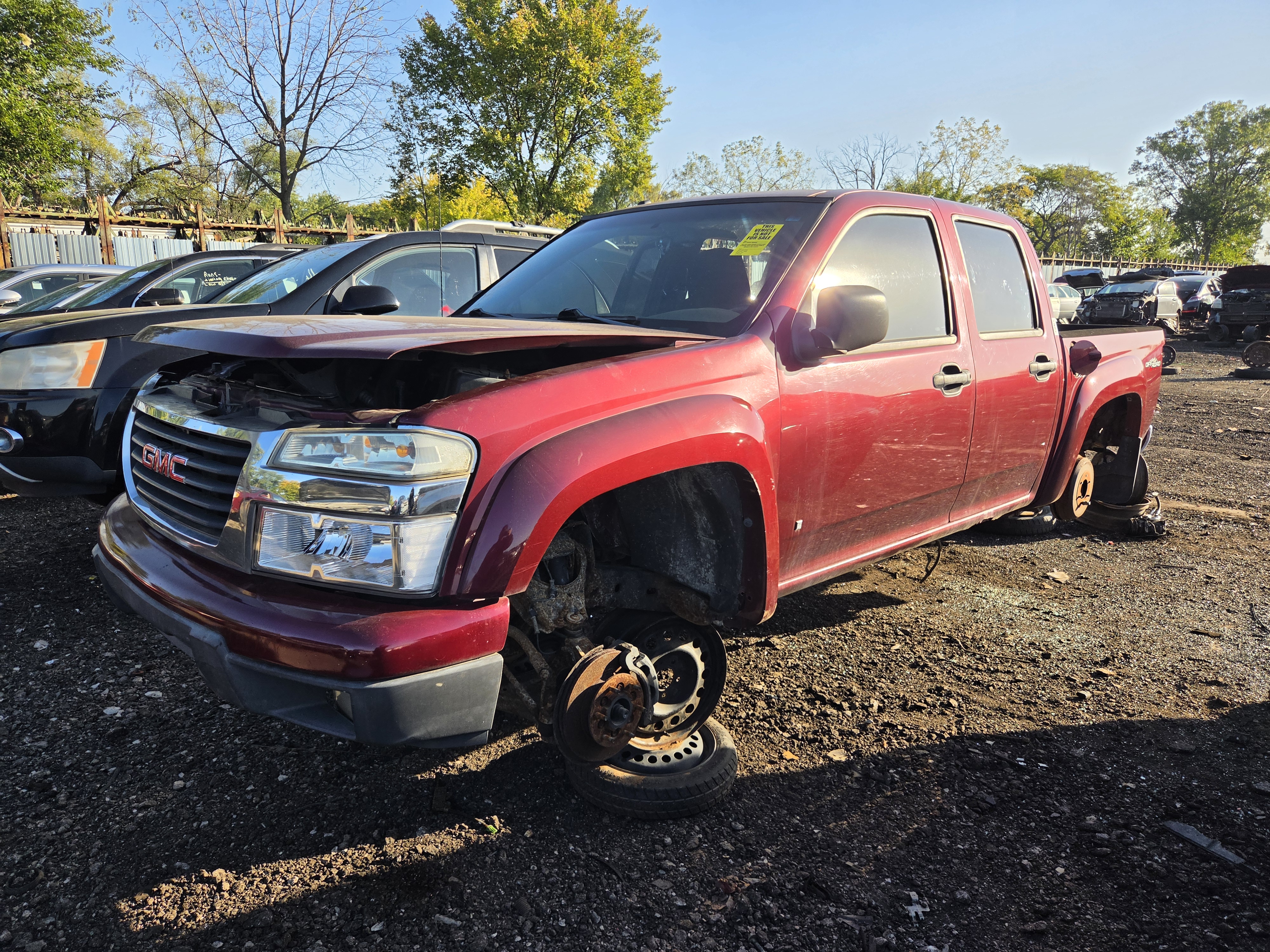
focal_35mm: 23
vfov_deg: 58.9
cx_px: 635
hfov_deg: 73.9
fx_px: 844
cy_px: 476
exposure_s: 1/2745
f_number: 1.8
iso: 80
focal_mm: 5.4
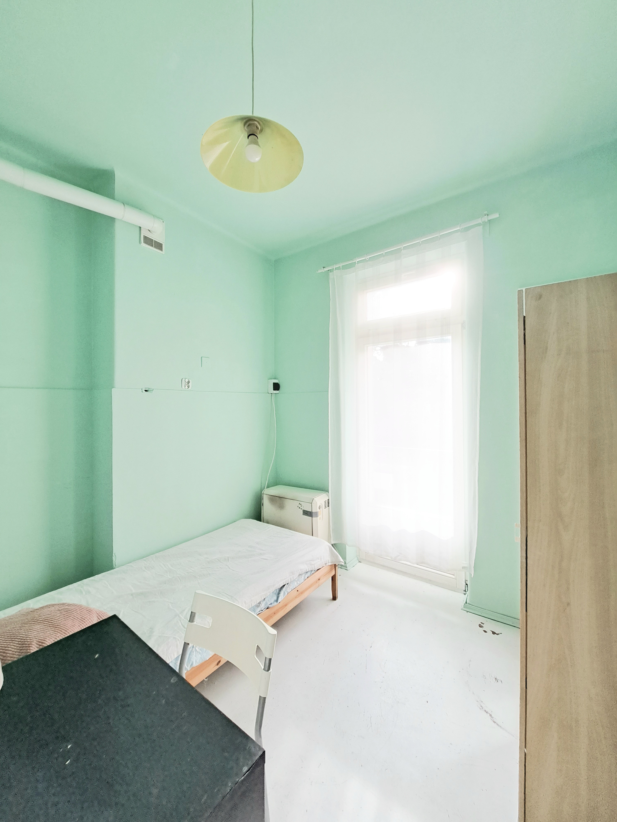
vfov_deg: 106.2
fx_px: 309
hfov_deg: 89.9
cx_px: 308
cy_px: 411
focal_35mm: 13
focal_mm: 1.74
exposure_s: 1/50
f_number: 2.2
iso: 160
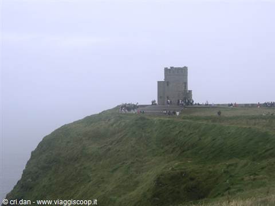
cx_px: 138
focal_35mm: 75
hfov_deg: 26.0
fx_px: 596
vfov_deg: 19.6
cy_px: 103
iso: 64
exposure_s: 1/222
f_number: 5.4
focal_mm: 15.7
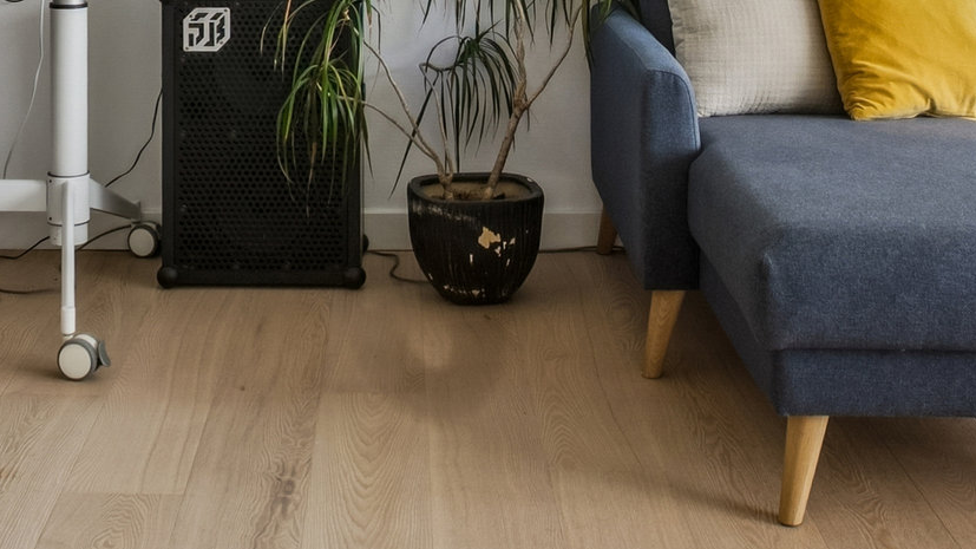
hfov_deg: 36.4
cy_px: -321
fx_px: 1475
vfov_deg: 18.2
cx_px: 617
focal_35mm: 57
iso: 250
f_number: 5.6
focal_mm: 15
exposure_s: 1/30
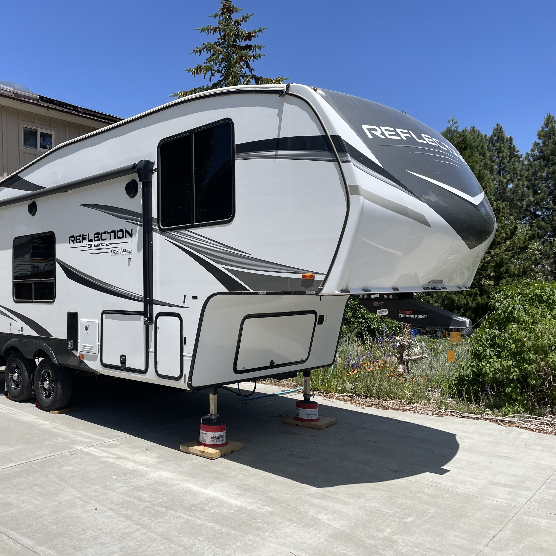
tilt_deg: +1.4
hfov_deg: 51.7
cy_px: 278
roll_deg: +2.3
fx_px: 563
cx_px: 193
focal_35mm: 31
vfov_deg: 52.5
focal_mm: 4.2
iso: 32
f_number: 1.6
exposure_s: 1/4292
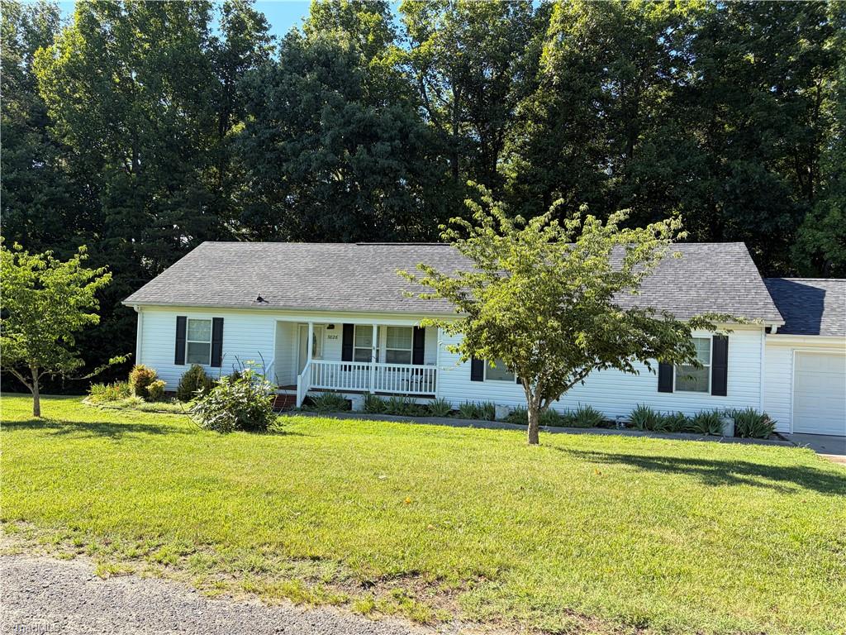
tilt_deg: +2.0
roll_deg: -1.3
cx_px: 423
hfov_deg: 67.3
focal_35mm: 26
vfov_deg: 53.1
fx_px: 635
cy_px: 318
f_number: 1.6
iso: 50
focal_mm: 5.96
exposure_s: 1/884
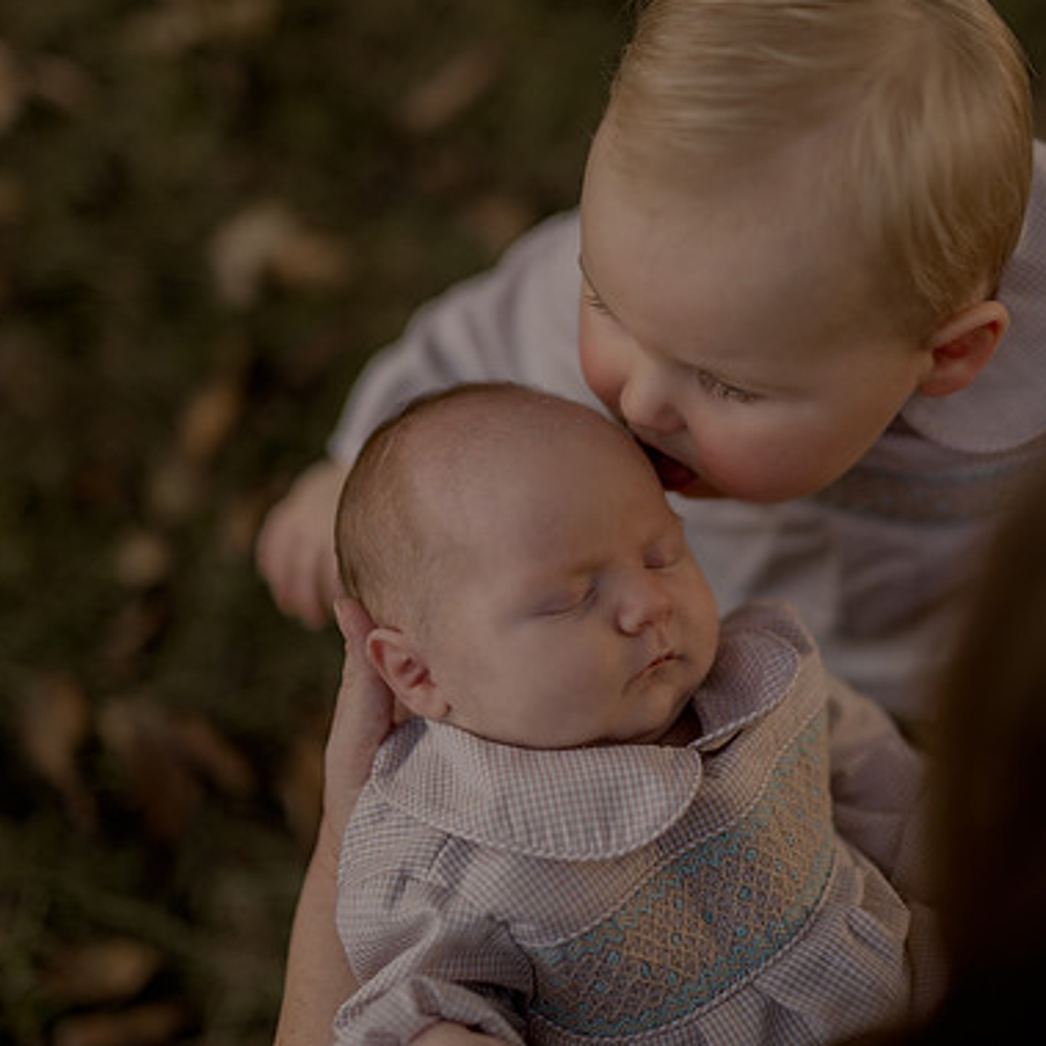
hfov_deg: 26.5
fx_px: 2222
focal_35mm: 65
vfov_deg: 26.5
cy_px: 516
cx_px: 582
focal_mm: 50
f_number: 1.8
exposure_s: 1/640
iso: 160
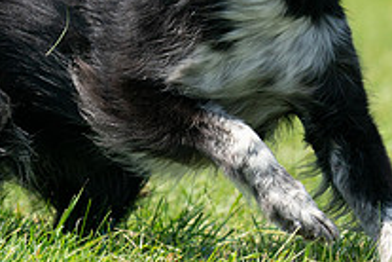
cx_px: 292
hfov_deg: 2.4
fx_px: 9353
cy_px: -52
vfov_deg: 1.6
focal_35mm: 859
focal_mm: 306
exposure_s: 1/4000
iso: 1600
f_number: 6.3
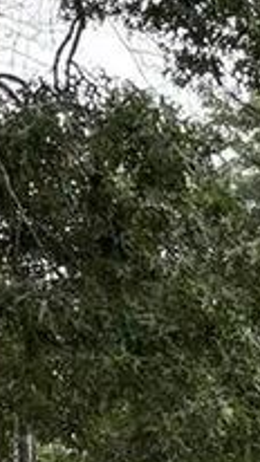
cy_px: 1154
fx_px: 2302
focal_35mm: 188
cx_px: 612
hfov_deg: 6.2
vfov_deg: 9.9
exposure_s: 1/635
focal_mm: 5.96
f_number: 1.6
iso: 64
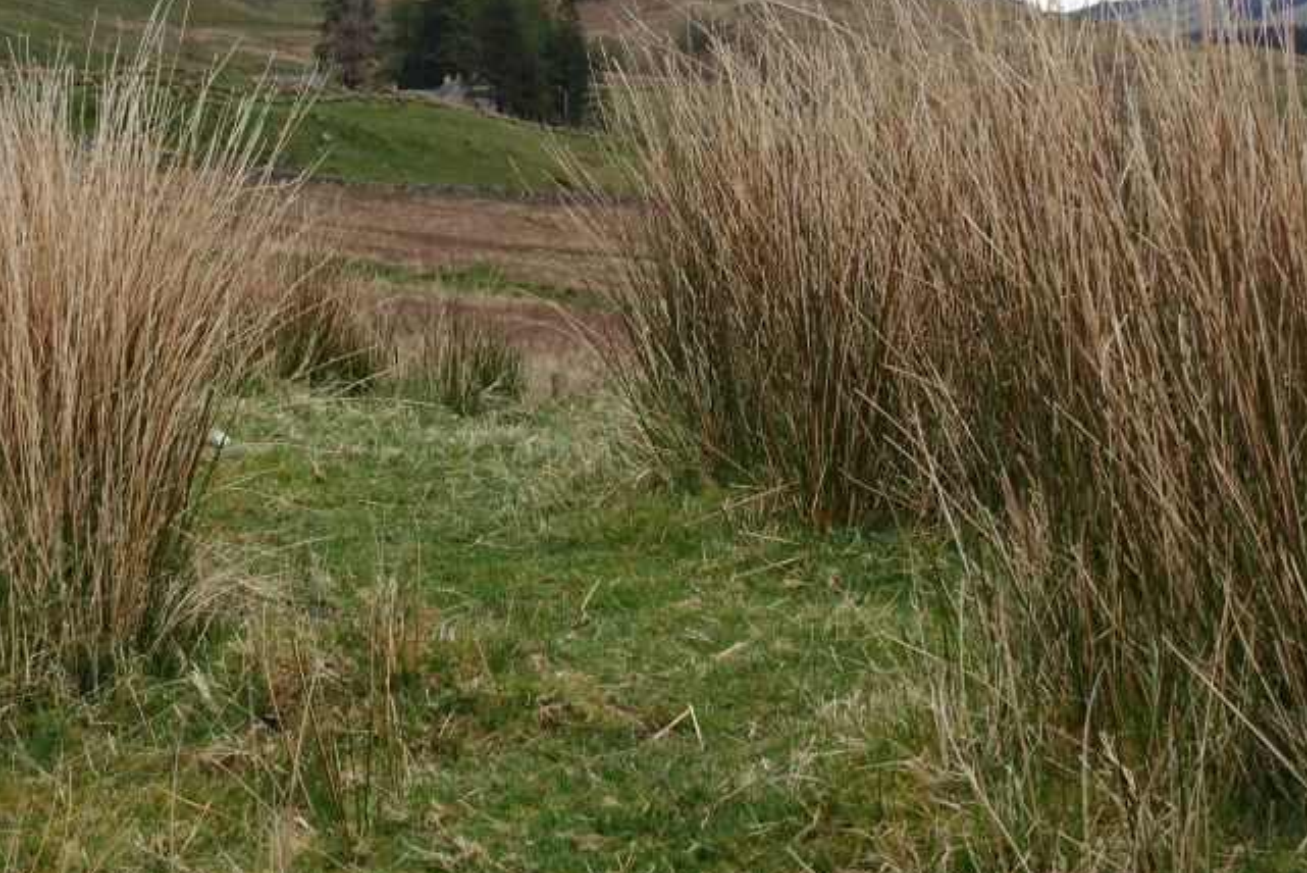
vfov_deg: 15.0
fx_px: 3305
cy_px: 260
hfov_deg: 22.2
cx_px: 375
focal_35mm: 91
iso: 125
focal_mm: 20.81
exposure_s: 1/160
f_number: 5.6
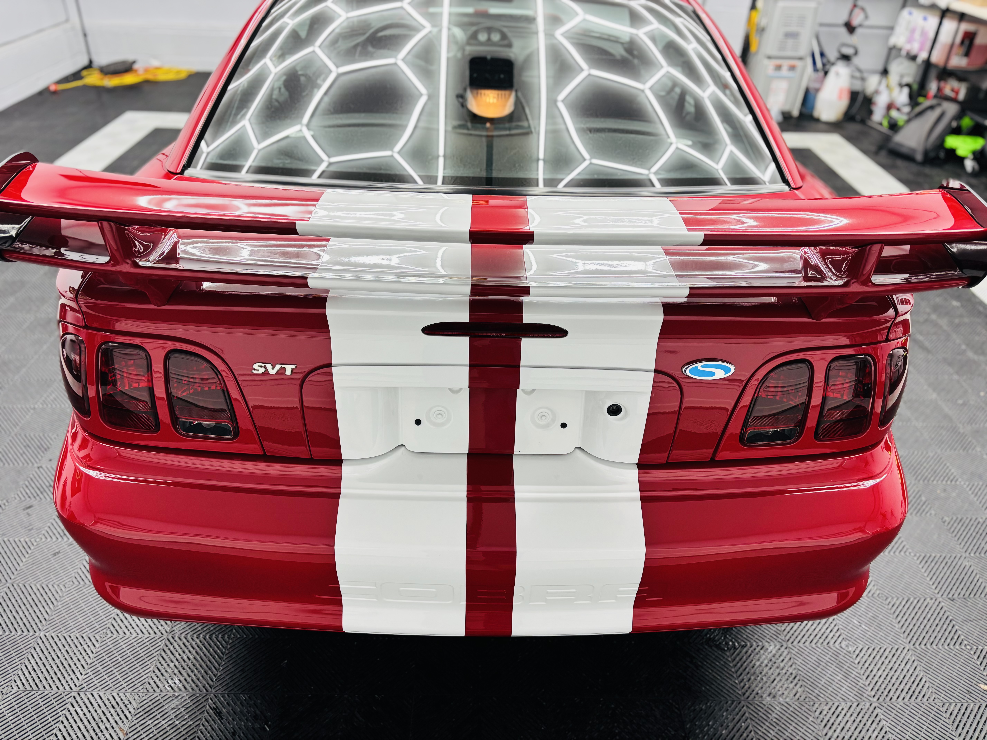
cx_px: 494
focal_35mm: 26
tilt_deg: -33.3
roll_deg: -2.0
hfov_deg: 67.3
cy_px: 370
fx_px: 741
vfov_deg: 53.1
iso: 100
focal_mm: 5.96
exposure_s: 1/120
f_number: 1.6
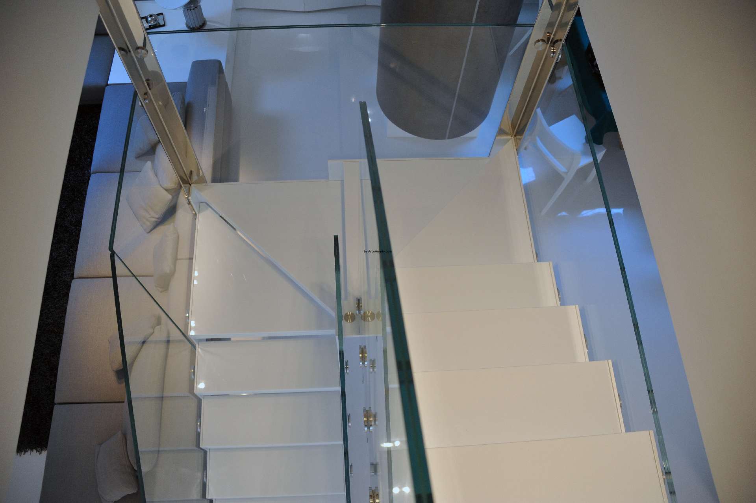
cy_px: 252
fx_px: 588
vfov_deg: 46.3
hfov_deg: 65.5
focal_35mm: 28
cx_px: 378
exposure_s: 1/125
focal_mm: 28
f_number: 5.6
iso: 1600
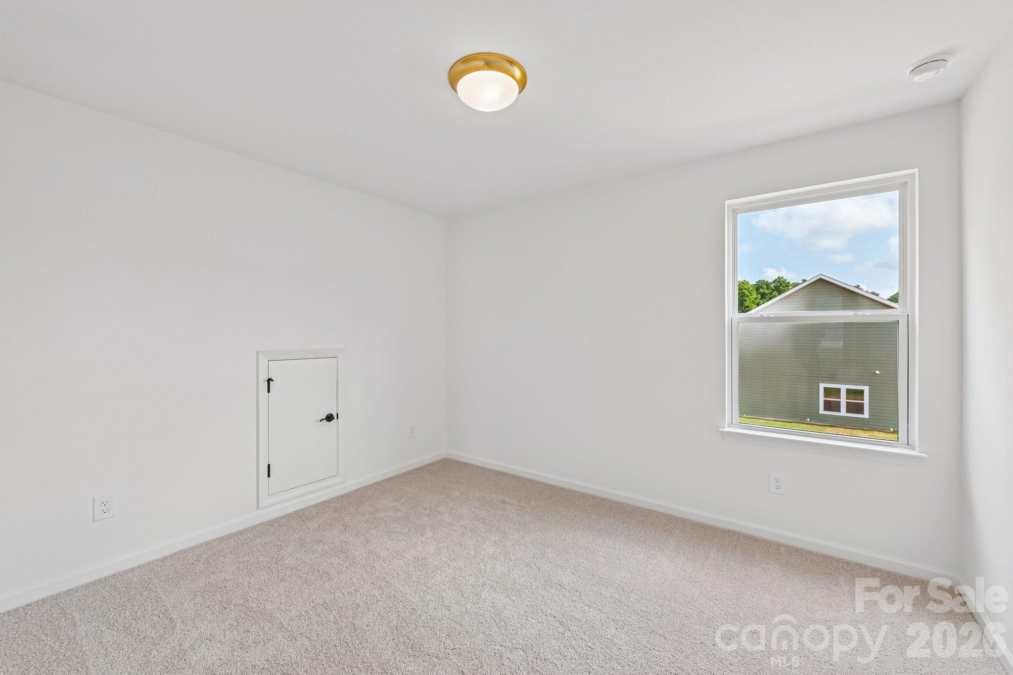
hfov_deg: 104.3
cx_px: 506
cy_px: 338
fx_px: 394
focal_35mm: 14
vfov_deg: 81.2
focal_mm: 14
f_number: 8
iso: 100
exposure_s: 1/20
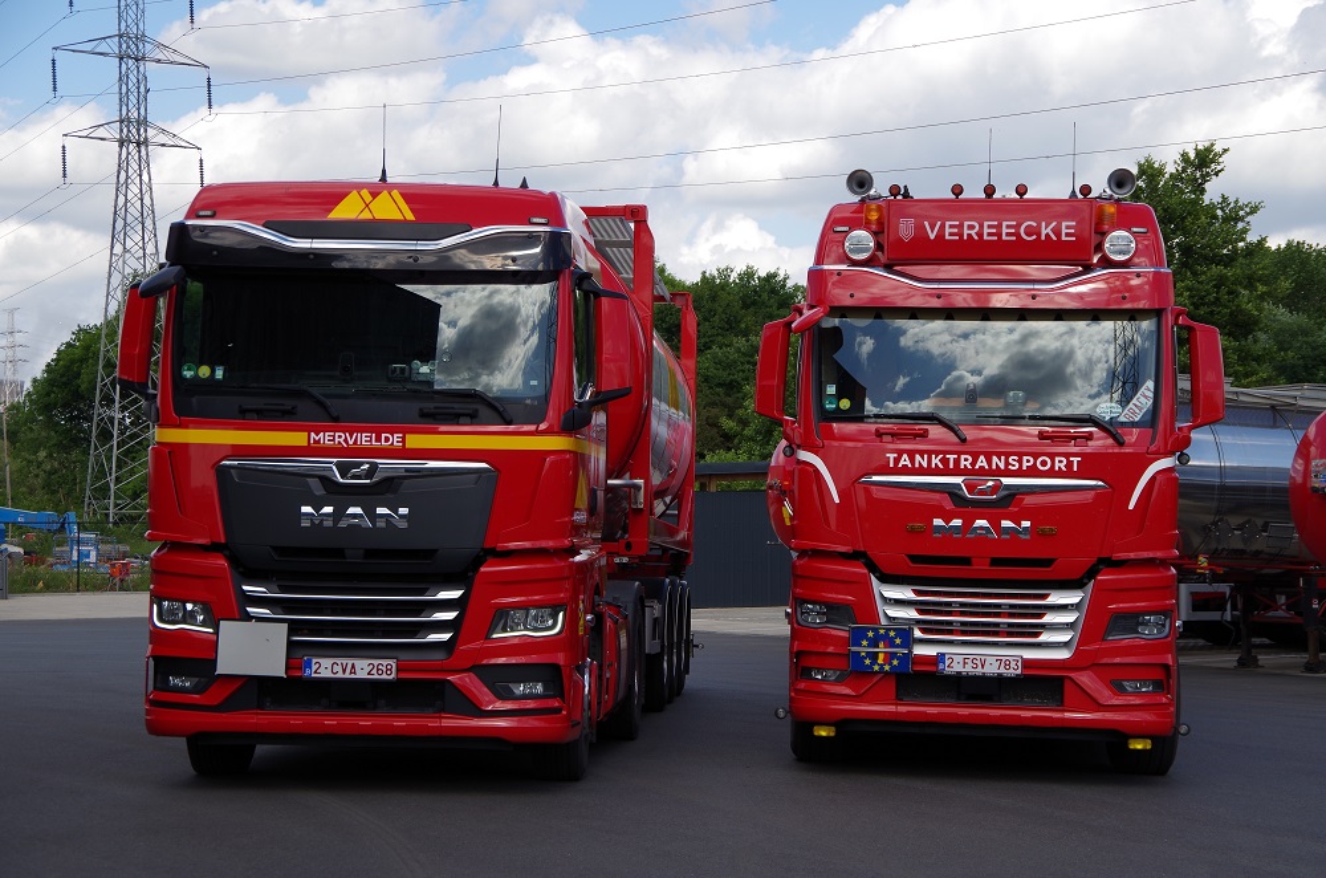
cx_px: 663
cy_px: 439
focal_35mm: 72
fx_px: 2646
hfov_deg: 28.1
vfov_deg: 18.8
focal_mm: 48
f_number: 7.1
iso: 100
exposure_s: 1/250
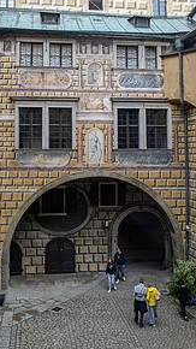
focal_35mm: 39
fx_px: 361
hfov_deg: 30.4
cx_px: 97
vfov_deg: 50.7
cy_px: 118
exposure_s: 1/50
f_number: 4.5
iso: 640
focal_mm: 24
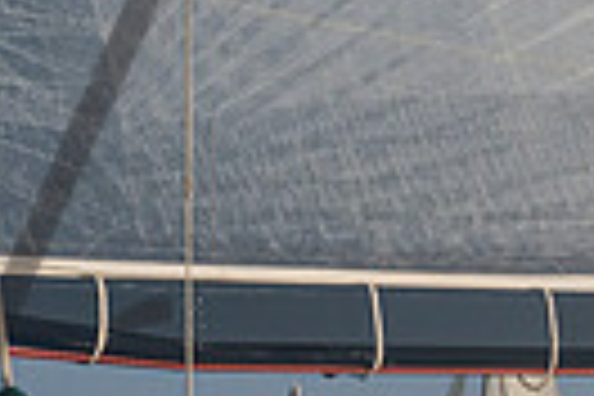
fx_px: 7259
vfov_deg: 3.1
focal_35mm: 440
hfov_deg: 4.7
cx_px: 878
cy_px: 484
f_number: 8
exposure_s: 1/2000
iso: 400
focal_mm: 98
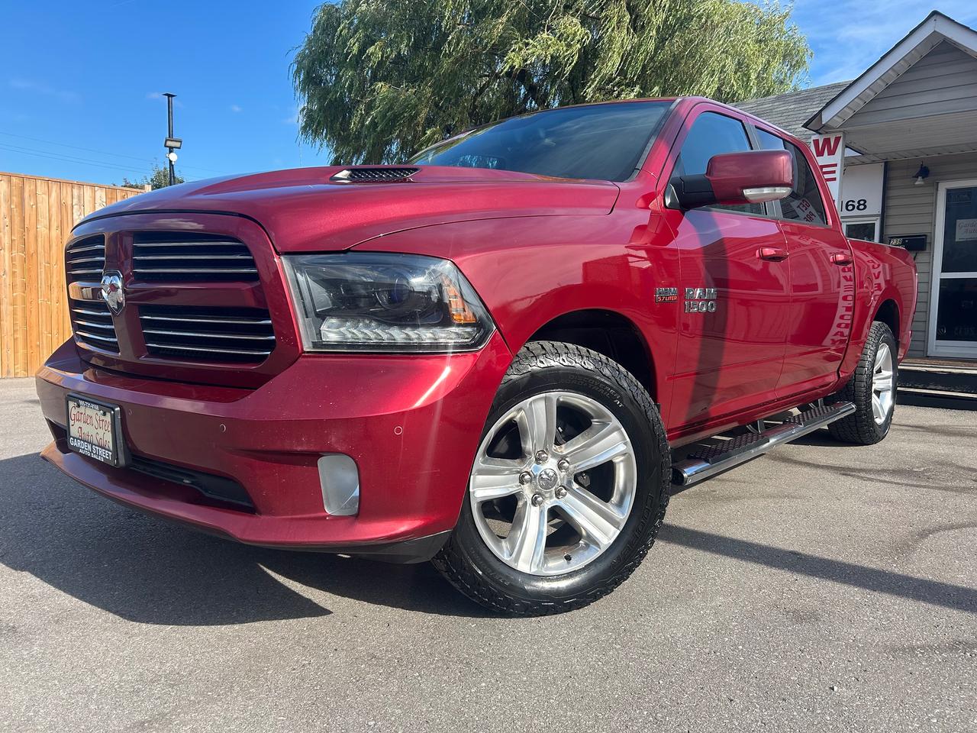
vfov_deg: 53.1
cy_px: 366
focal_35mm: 26
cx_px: 488
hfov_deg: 67.3
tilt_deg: -3.5
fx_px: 734
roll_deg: -1.3
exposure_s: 1/1838
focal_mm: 5.7
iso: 50
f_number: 1.5
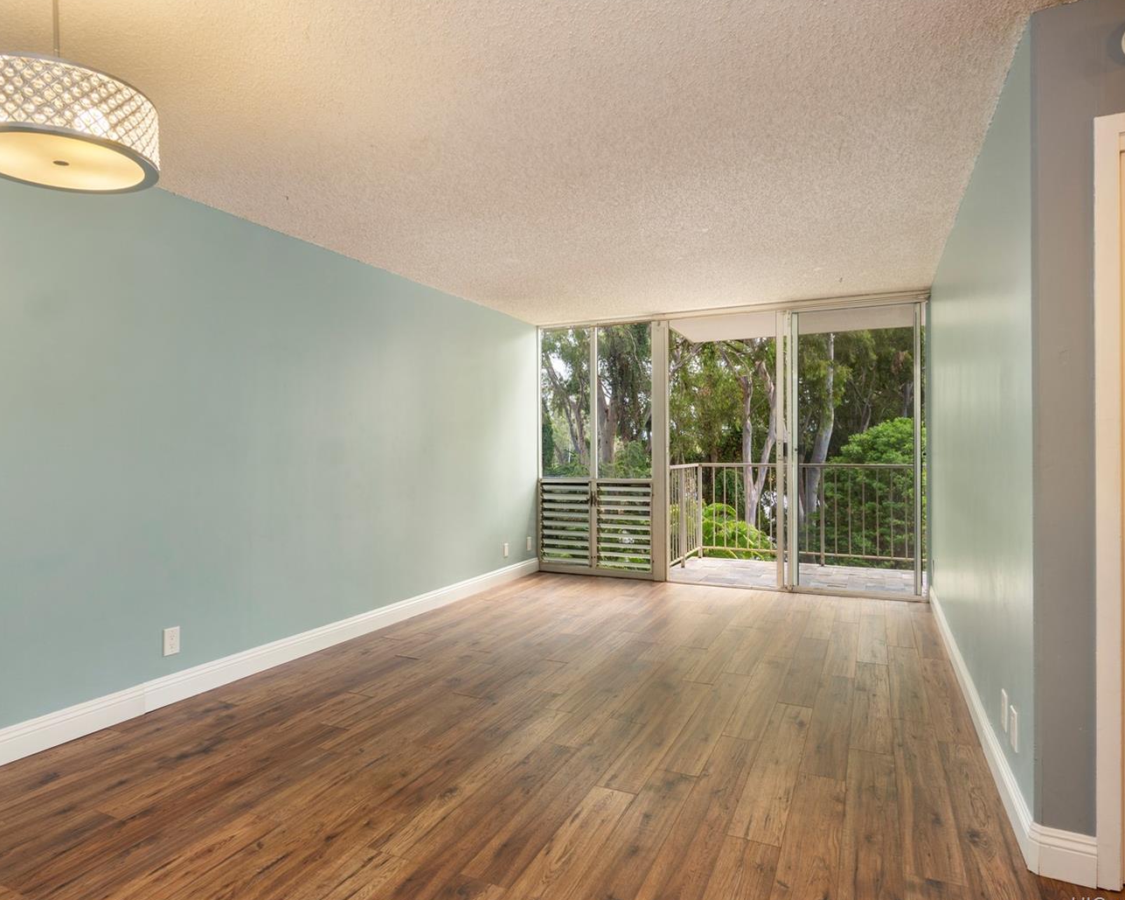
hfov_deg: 77.5
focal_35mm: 21
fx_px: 699
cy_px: 455
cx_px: 512
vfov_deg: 65.5
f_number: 8
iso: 160
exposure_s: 1/80
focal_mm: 12
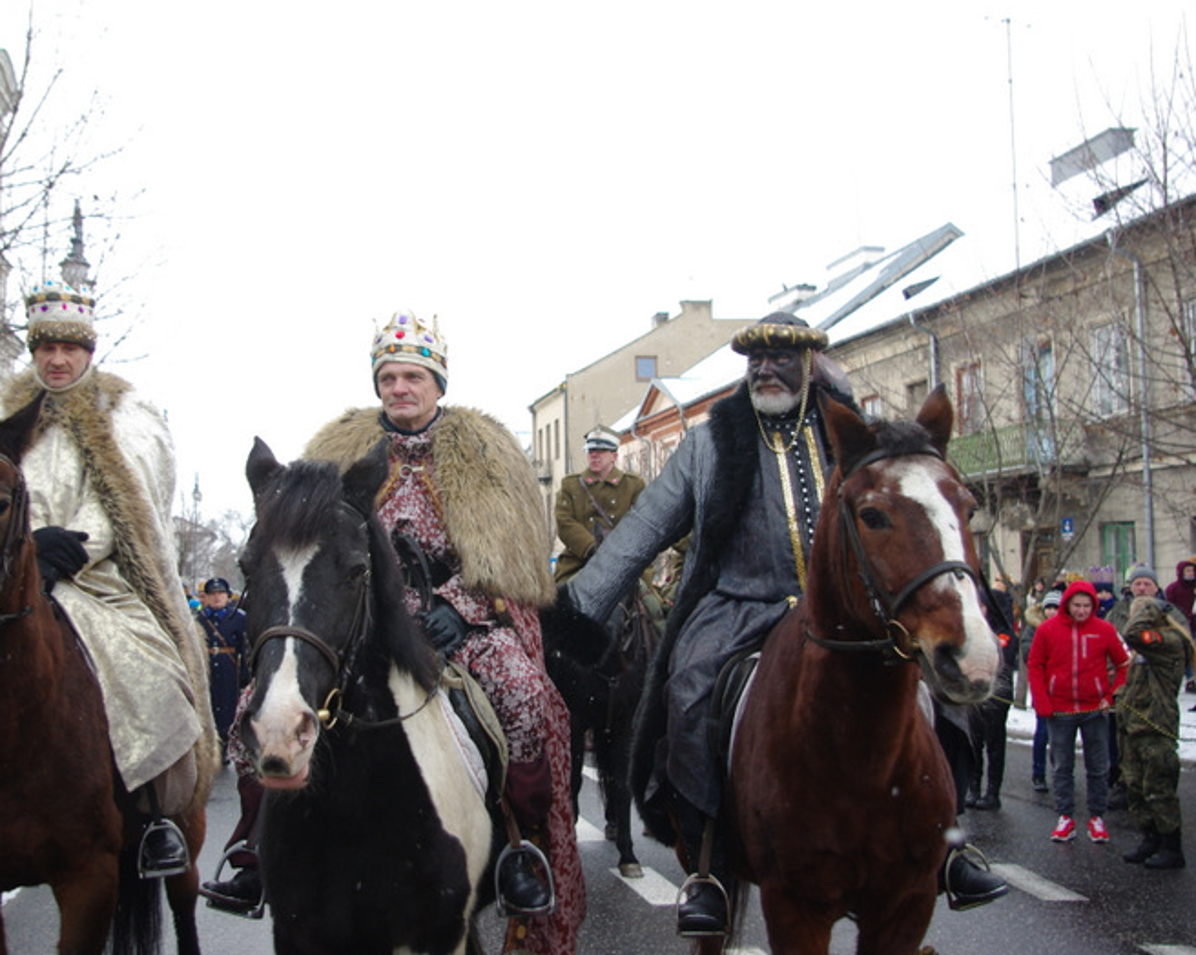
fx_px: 1380
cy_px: 479
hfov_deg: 46.6
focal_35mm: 39
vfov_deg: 38.2
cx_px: 474
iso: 200
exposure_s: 1/180
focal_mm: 23
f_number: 5.6
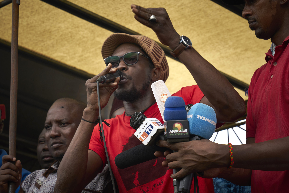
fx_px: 843
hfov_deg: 19.5
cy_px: 96
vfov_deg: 13.0
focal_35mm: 105
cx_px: 144
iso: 250
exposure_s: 1/500
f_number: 5.6
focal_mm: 70
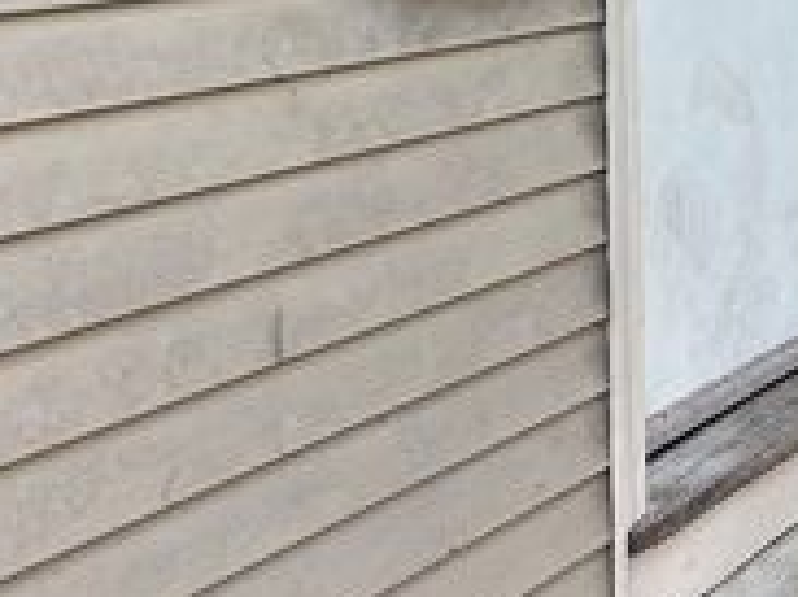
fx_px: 1636
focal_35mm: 71
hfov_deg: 25.3
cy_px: -168
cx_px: 898
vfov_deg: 19.2
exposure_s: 1/567
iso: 50
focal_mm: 5.7
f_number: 1.5
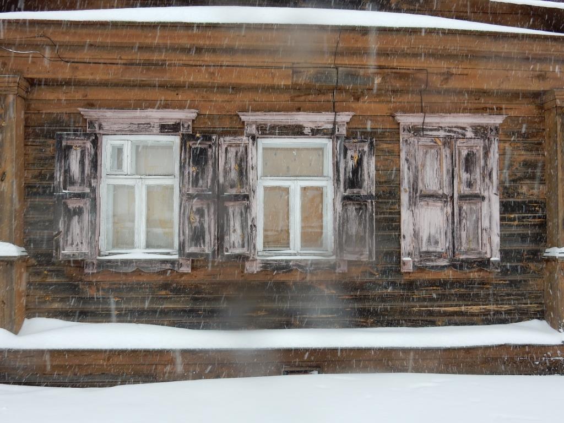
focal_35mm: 36
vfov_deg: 39.7
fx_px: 587
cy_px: 212
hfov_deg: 51.4
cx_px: 282
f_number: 4
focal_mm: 6.4
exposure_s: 1/125
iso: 125
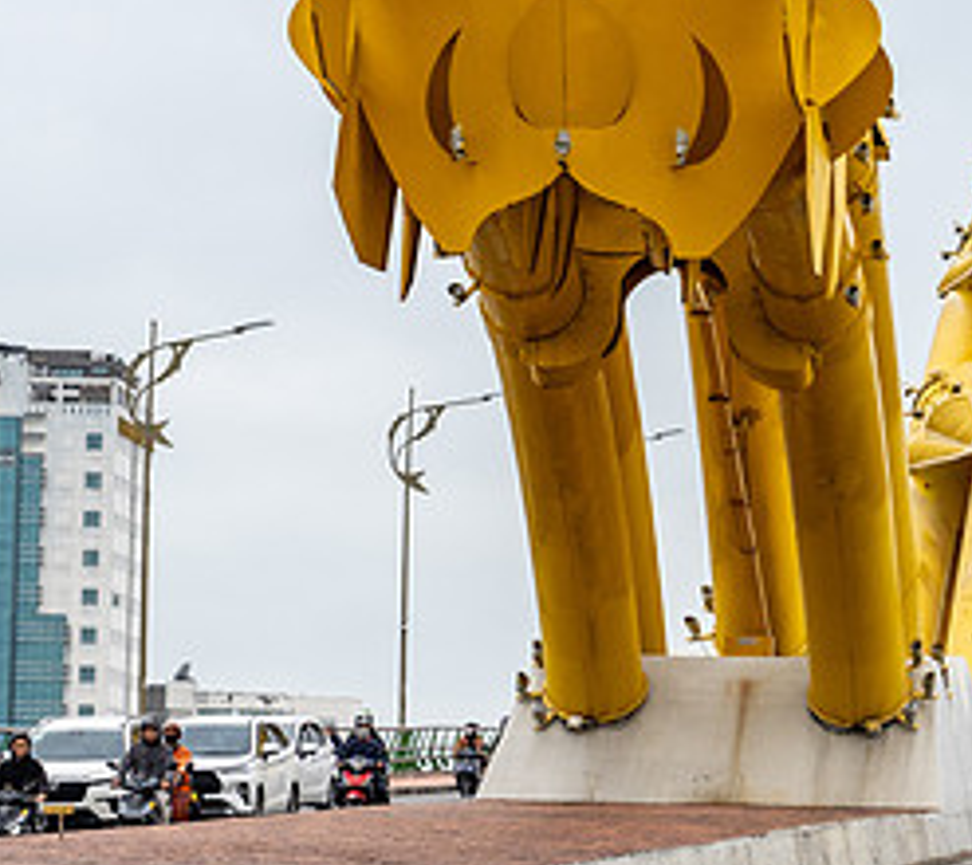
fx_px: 7370
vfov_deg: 6.7
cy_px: 503
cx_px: 1028
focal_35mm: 245
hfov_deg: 7.5
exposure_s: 1/320
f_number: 8
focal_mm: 70
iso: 180
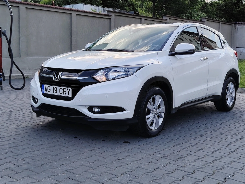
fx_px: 340
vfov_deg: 30.3
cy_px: 92
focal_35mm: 48
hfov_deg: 39.7
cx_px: 122
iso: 100
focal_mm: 5.25
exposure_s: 1/315
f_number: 1.75
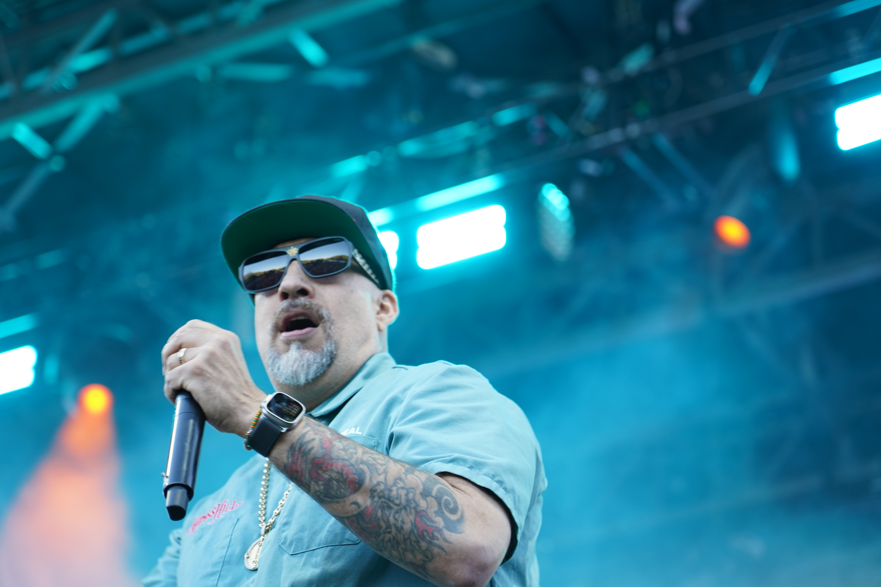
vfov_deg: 13.0
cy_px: 294
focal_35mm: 105
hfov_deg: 19.5
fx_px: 2569
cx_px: 440
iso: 500
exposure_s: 1/125
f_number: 4
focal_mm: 105
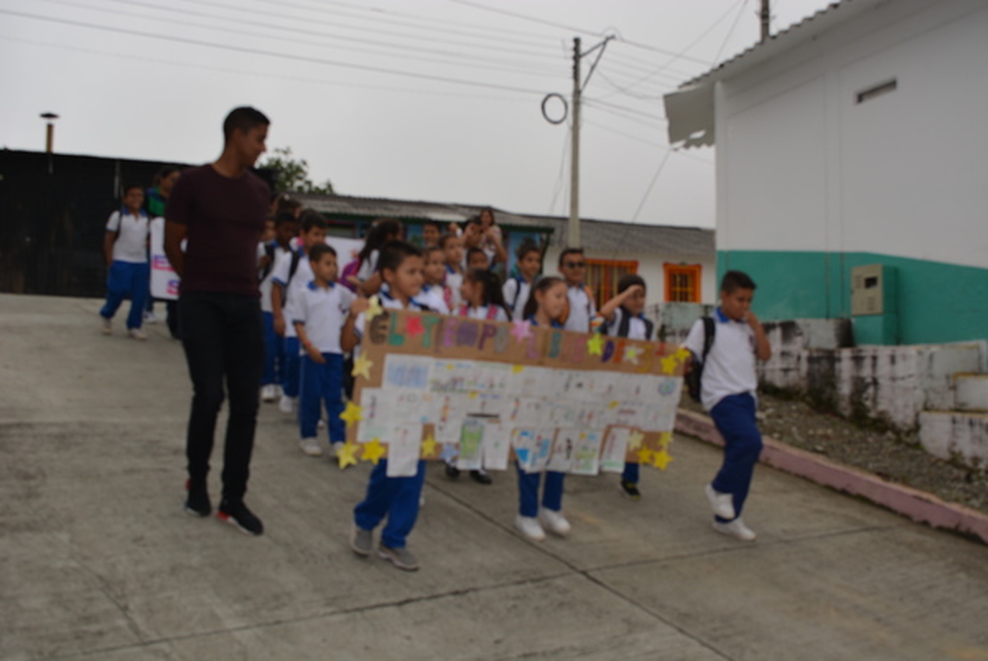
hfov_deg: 53.1
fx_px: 989
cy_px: 330
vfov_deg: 36.9
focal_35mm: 36
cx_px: 494
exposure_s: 1/200
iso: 100
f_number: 6.3
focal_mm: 24
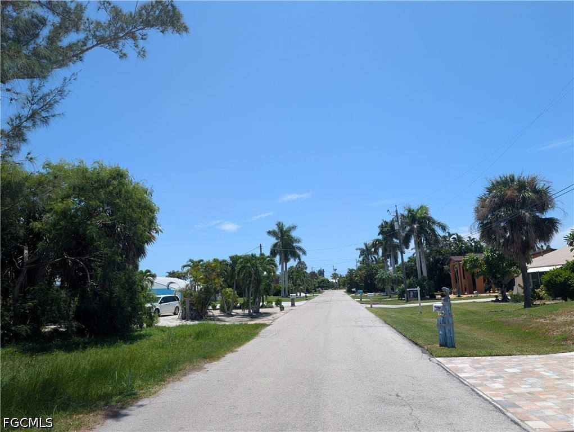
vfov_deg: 56.9
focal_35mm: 24
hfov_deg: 71.5
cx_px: 287
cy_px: 216
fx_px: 398
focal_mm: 6.9
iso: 22
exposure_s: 1/1368
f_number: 1.68
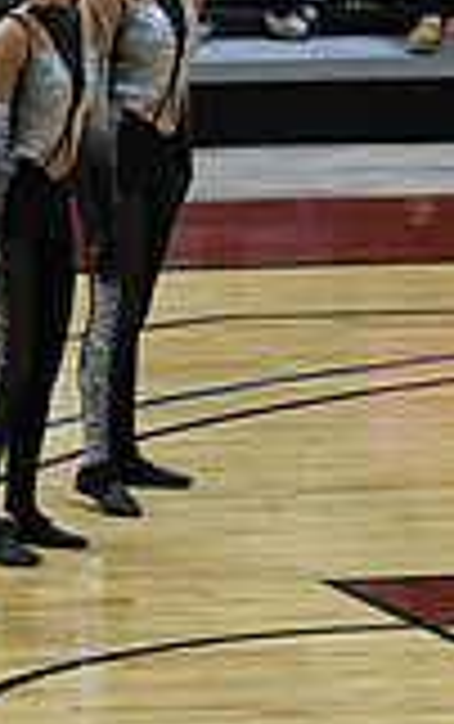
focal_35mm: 430
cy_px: 353
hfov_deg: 3.0
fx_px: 8490
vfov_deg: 4.9
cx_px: -845
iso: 5000
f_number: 4
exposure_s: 1/500
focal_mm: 78
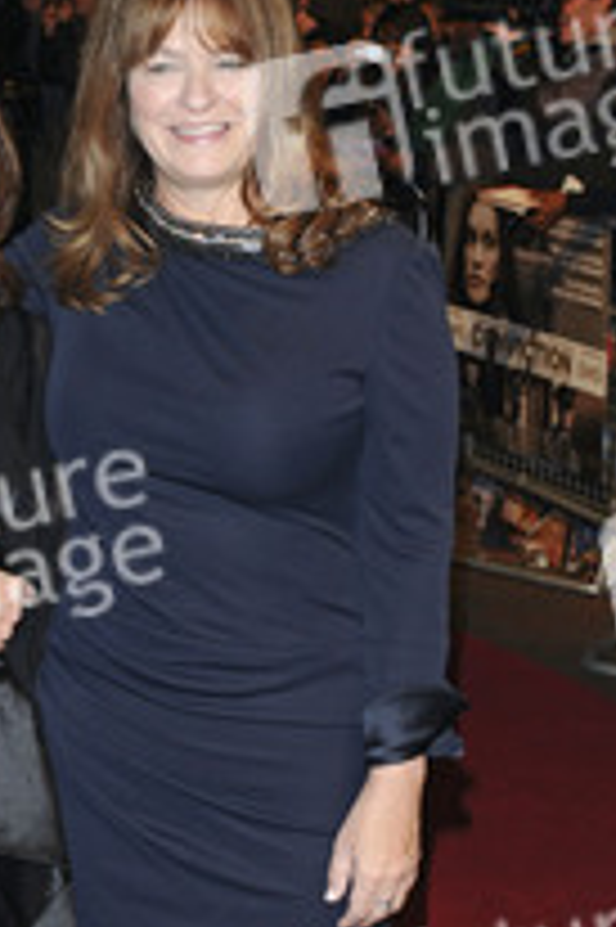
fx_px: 2545
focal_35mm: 99
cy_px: 783
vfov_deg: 20.3
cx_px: 65
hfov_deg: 13.7
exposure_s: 1/250
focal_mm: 34
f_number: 5.6
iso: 400
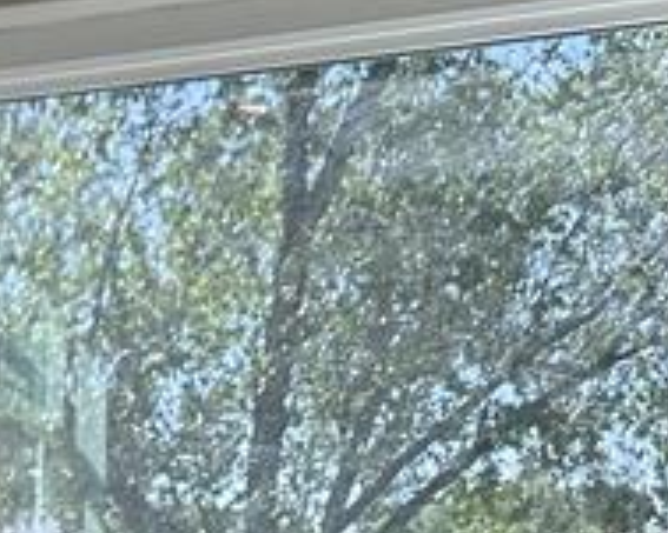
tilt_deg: -6.3
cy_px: 897
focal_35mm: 127
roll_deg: -2.7
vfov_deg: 11.4
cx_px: -131
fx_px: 2510
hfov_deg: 14.7
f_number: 1.78
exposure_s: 1/709
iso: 80
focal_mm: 6.86
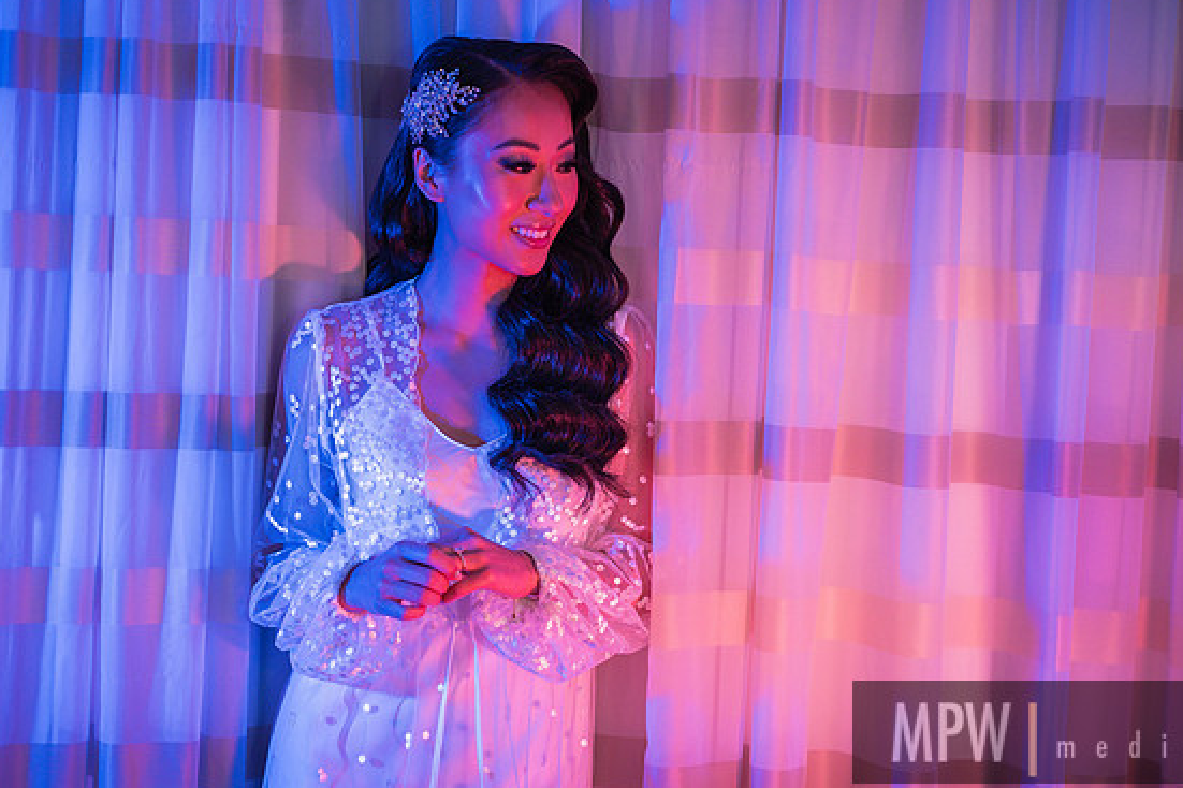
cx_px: 614
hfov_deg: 25.7
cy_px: 400
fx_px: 2595
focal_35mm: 79
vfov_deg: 17.3
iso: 640
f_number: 1.8
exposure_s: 1/160
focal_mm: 75
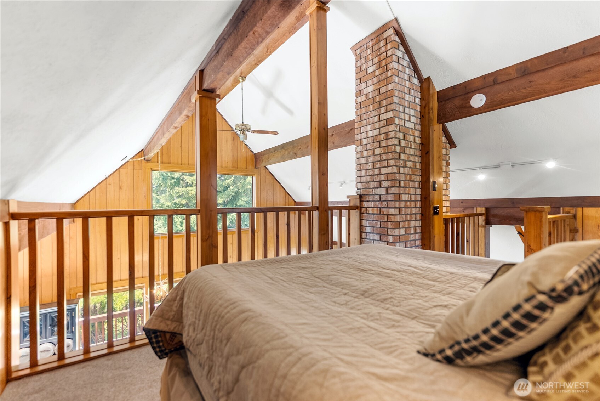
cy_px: 200
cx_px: 300
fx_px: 268
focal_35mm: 16
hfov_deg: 96.4
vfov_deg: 73.5
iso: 400
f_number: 2.8
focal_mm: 16.1
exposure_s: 1/15
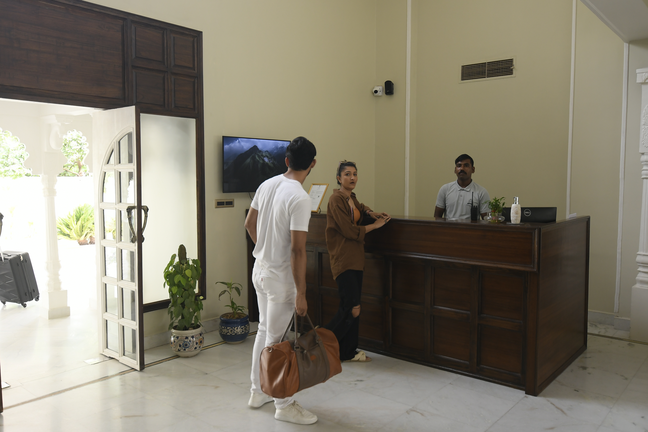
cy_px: 216
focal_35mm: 30
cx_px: 324
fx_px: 540
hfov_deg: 61.9
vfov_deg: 43.6
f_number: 2.8
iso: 500
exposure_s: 1/160
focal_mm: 20
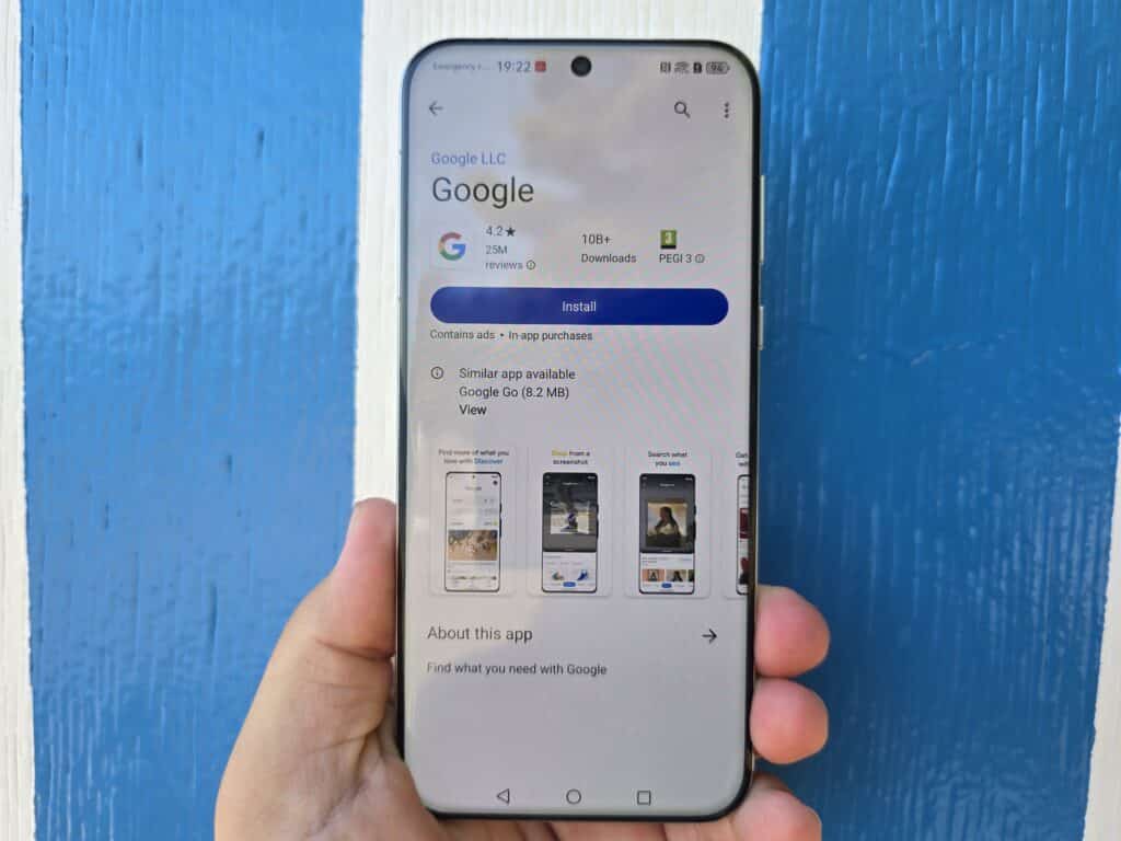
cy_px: 420
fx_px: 745
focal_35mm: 23
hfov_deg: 73.9
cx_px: 560
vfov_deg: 58.9
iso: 12
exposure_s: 1/91
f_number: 1.7
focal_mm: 6.3
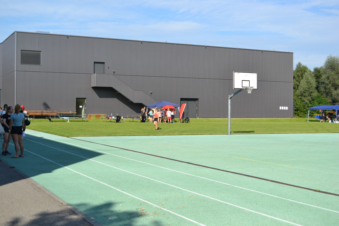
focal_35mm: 48
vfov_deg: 28.1
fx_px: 452
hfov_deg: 41.1
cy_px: 113
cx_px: 170
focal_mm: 32
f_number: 5.6
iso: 400
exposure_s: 1/1600
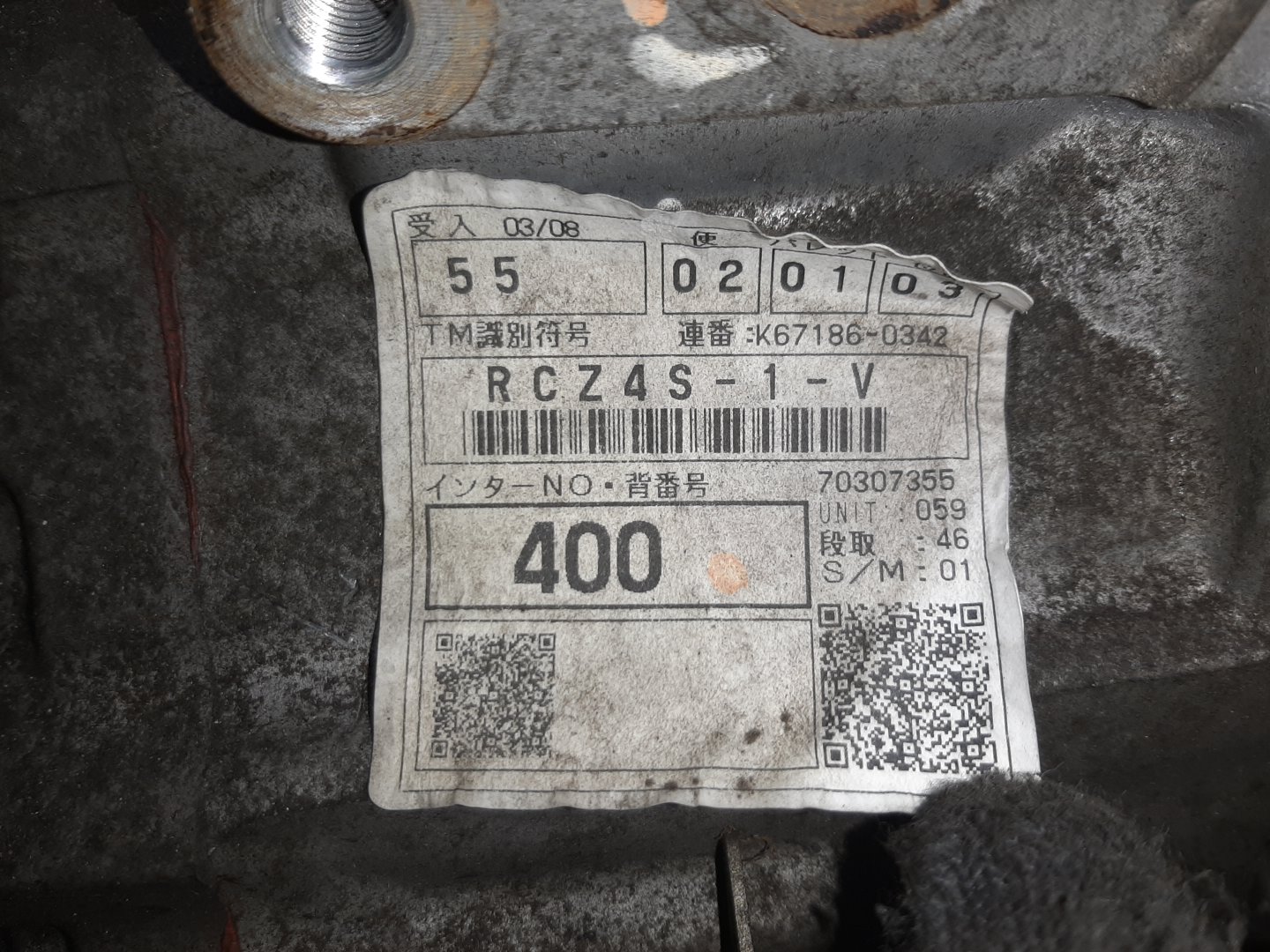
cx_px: 635
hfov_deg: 67.3
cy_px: 476
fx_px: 954
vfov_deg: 53.1
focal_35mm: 26
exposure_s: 1/100
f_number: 1.7
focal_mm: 3.93
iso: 48
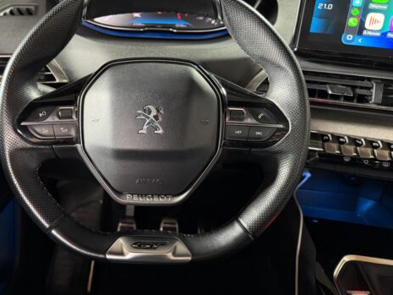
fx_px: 363
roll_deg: -1.9
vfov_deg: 43.9
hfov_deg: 56.0
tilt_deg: -26.0
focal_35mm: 32
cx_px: 141
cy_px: 117
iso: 800
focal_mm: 6.76
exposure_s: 1/32
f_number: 1.78
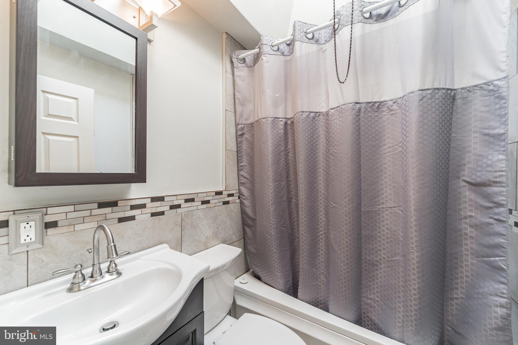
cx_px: 259
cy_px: 172
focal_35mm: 14
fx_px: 201
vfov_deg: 81.2
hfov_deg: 104.3
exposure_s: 1/40
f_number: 4.5
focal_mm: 14
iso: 320
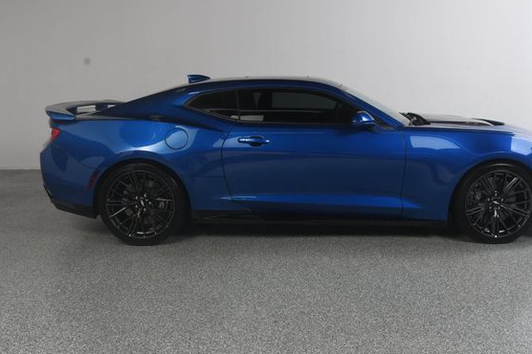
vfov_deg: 35.0
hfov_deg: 50.6
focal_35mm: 38
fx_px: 561
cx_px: 297
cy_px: 153
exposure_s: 1/160
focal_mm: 22
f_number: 10
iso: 100
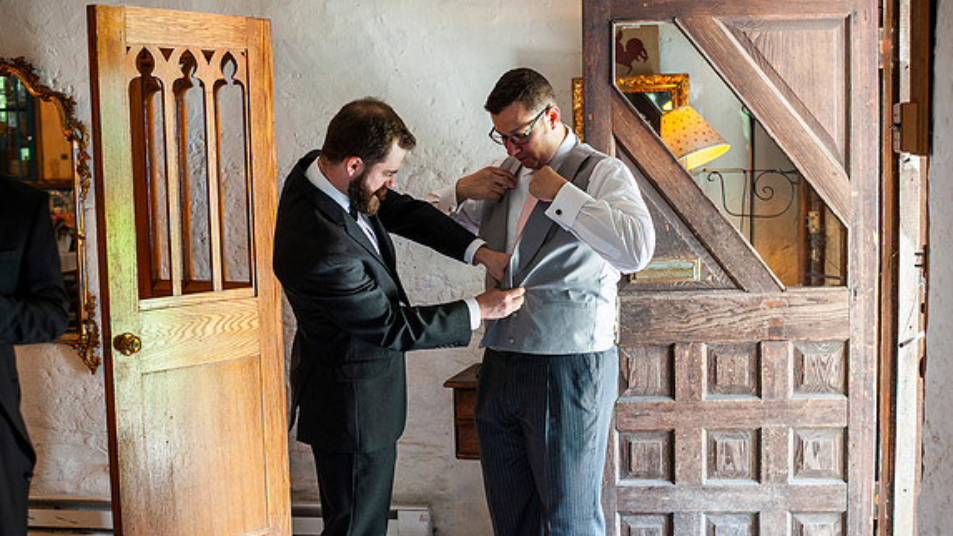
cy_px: 301
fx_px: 1339
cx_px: 477
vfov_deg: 22.6
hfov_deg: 39.2
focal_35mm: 53
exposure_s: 1/60
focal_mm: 50
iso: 1000
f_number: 2.8
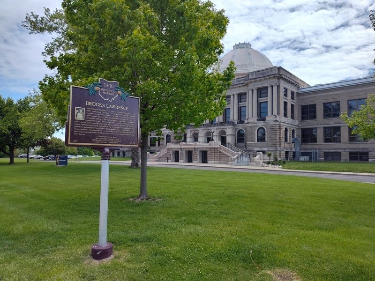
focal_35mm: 23
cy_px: 140
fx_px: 249
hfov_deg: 73.9
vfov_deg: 58.9
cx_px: 188
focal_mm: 5.56
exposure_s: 1/1576
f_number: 1.8
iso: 100
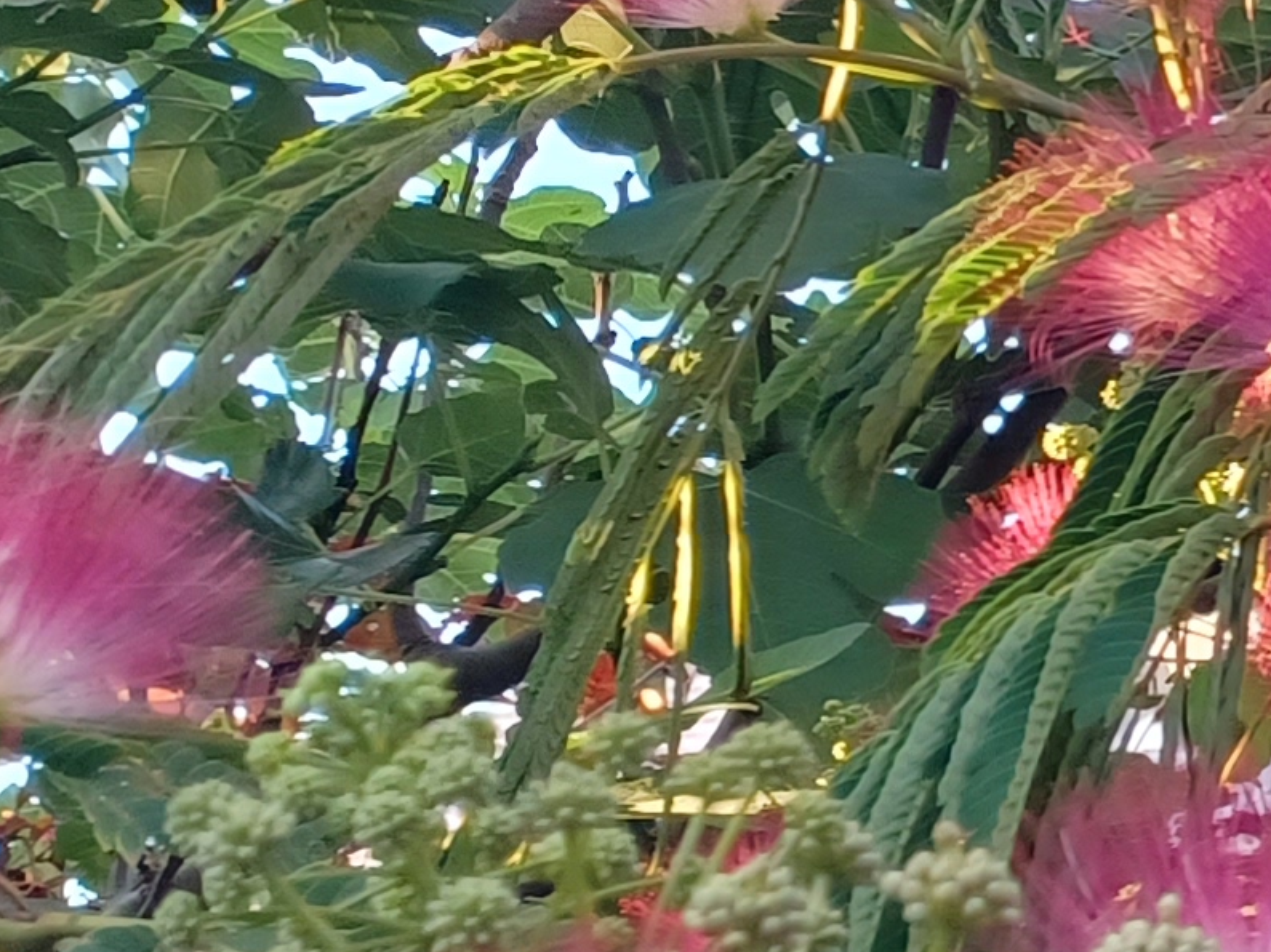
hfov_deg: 13.4
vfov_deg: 11.8
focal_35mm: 126
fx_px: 4625
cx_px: 2548
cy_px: 477
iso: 64
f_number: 1.8
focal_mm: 4.6
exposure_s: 1/60
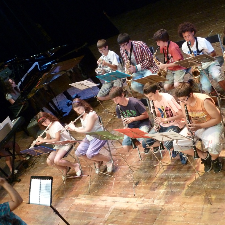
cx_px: 116
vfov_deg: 27.7
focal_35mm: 62
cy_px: 113
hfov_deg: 27.7
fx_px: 456
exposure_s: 1/15
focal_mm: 8.5
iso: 400
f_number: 3.8
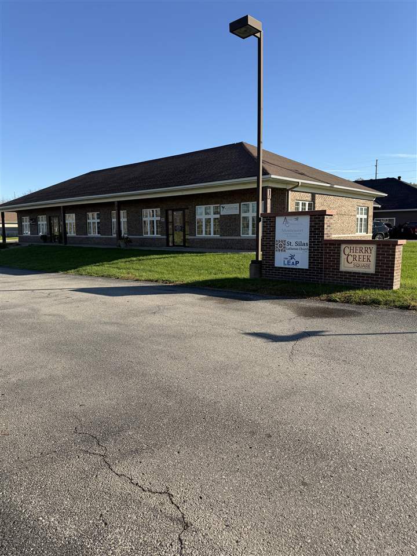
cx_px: 208
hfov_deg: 56.8
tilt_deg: -6.8
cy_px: 278
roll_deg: +0.1
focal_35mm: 24
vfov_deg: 71.6
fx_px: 385
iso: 80
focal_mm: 6.76
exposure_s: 1/3279
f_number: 1.78
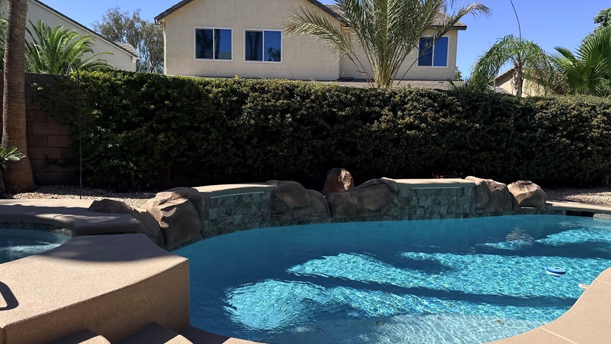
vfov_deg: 42.9
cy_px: 180
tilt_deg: -5.8
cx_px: 302
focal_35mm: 27
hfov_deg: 69.9
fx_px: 437
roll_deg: -1.4
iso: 80
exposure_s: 1/6711
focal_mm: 6.76
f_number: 1.78
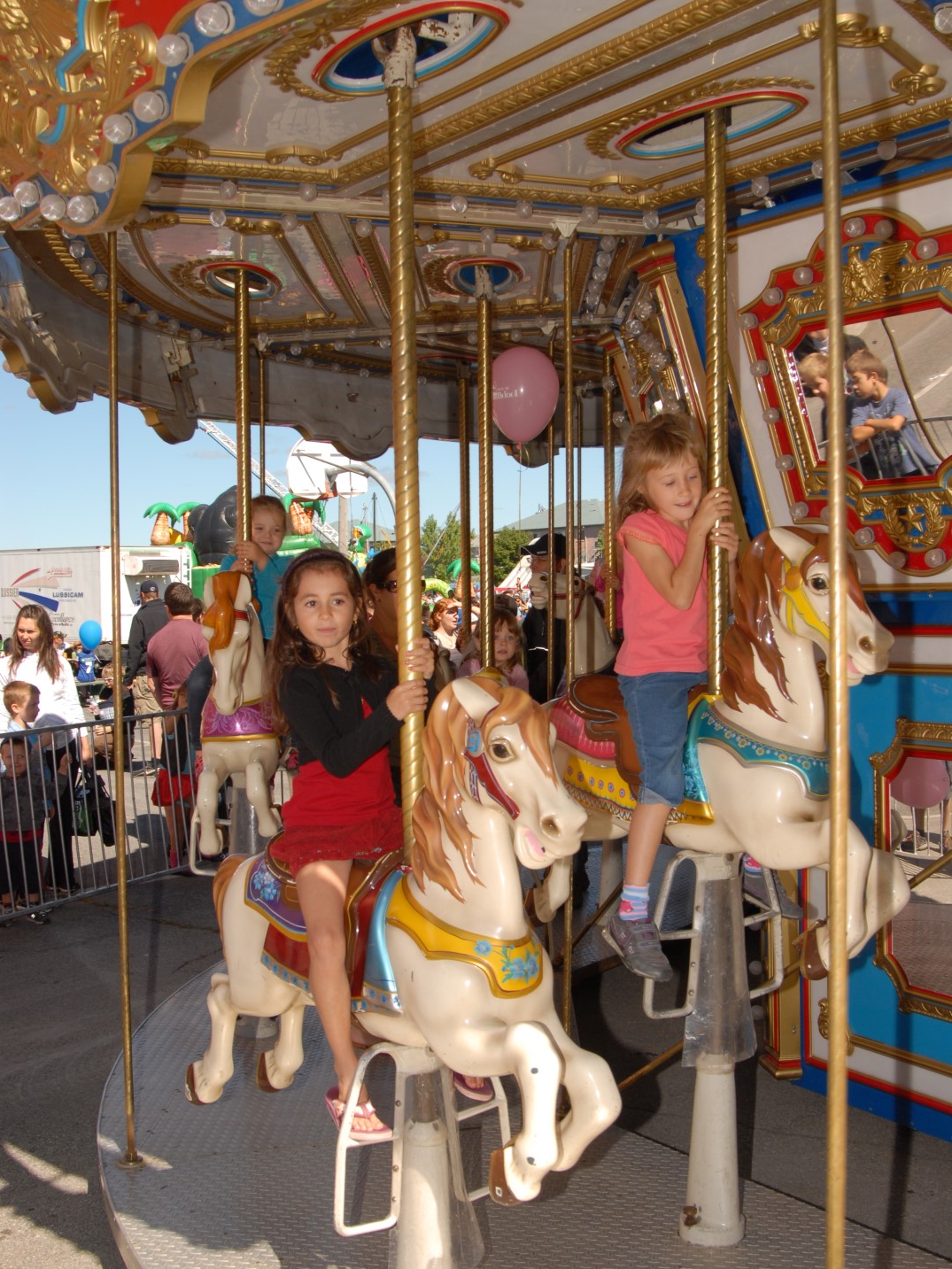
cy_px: 683
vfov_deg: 47.8
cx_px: 476
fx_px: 1430
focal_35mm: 39
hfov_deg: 36.8
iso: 200
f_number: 9
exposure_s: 1/250
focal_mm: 24
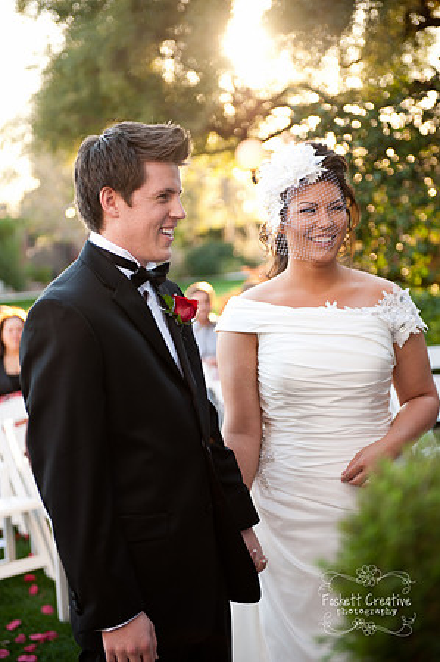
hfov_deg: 19.4
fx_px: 1286
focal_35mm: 70
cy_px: 331
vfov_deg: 28.9
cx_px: 220
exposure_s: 1/200
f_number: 2.8
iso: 200
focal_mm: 70
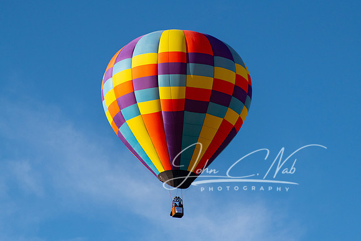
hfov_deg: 7.8
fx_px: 2664
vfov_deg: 5.2
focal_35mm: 266
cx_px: 180
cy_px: 120
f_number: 5.6
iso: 400
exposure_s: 1/2500
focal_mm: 250
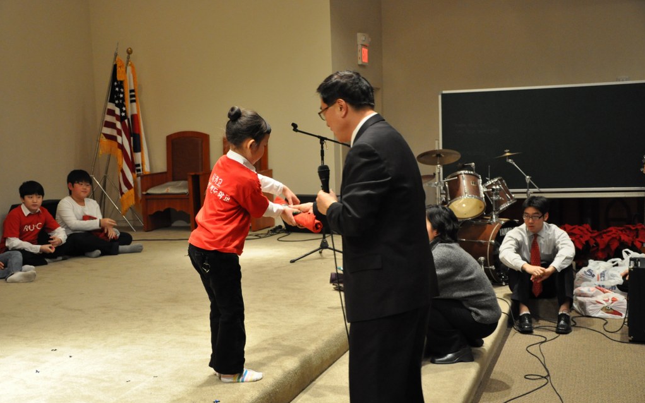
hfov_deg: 41.1
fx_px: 861
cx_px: 323
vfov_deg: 26.3
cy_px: 205
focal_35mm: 49
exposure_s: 1/60
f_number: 4.2
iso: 1600
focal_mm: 32
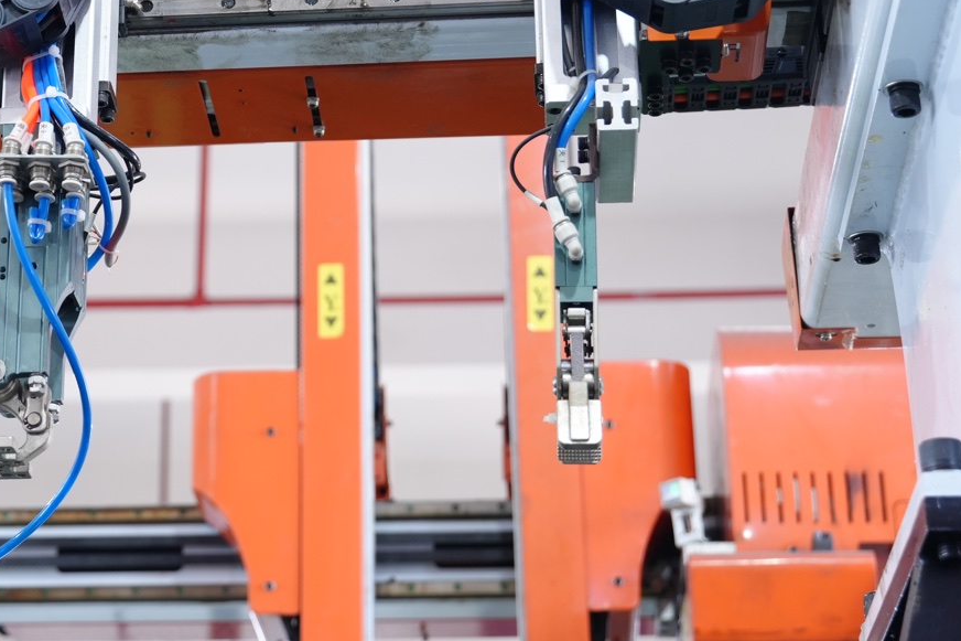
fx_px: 2535
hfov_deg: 21.1
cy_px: 85
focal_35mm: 95
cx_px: 150
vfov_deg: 14.3
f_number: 4.5
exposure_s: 1/60
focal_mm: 46
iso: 800
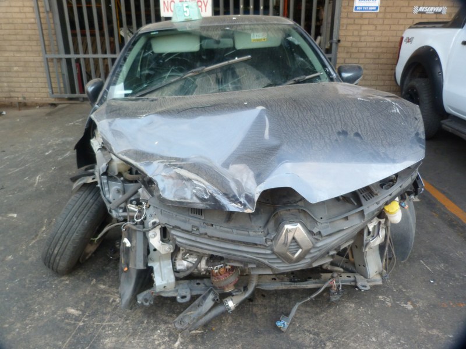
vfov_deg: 54.9
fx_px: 337
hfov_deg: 69.4
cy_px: 174
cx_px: 233
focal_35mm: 25
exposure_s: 1/60
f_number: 2.8
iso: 200
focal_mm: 4.5
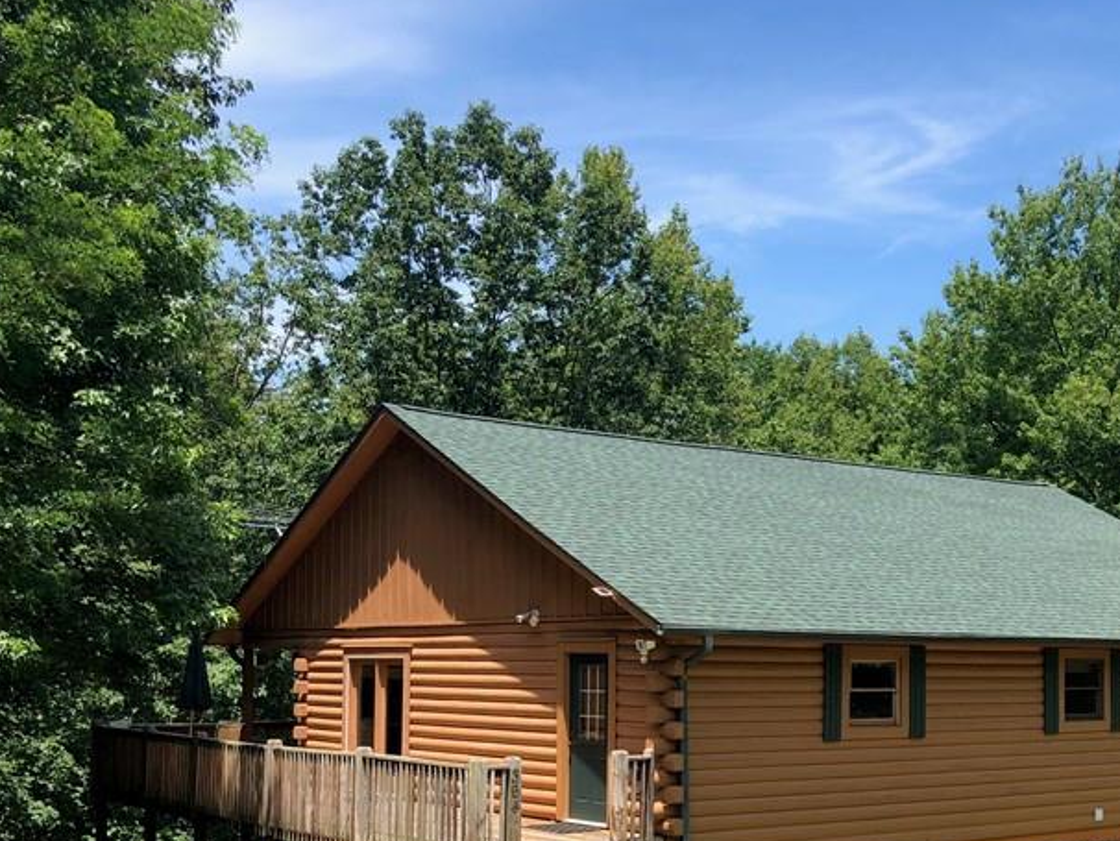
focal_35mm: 49
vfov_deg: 29.1
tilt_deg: +0.6
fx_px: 1586
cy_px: 658
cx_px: 675
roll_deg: +0.6
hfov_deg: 38.7
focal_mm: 3.99
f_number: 1.8
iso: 20
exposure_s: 1/934
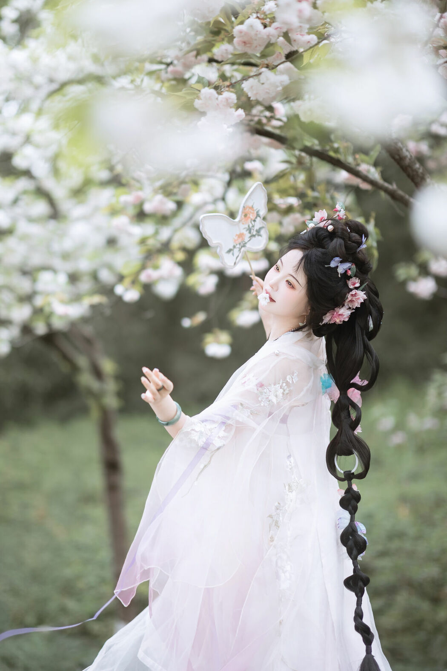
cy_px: 336
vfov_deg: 23.9
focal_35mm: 85
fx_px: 1583
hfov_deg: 16.1
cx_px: 224
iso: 100
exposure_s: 1/1250
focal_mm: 85
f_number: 1.4
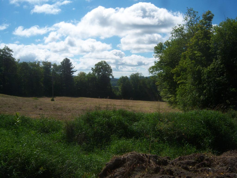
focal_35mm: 36
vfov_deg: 39.7
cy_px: 89
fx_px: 246
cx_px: 118
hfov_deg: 51.4
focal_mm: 7.5
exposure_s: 1/1250
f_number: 4.8
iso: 80
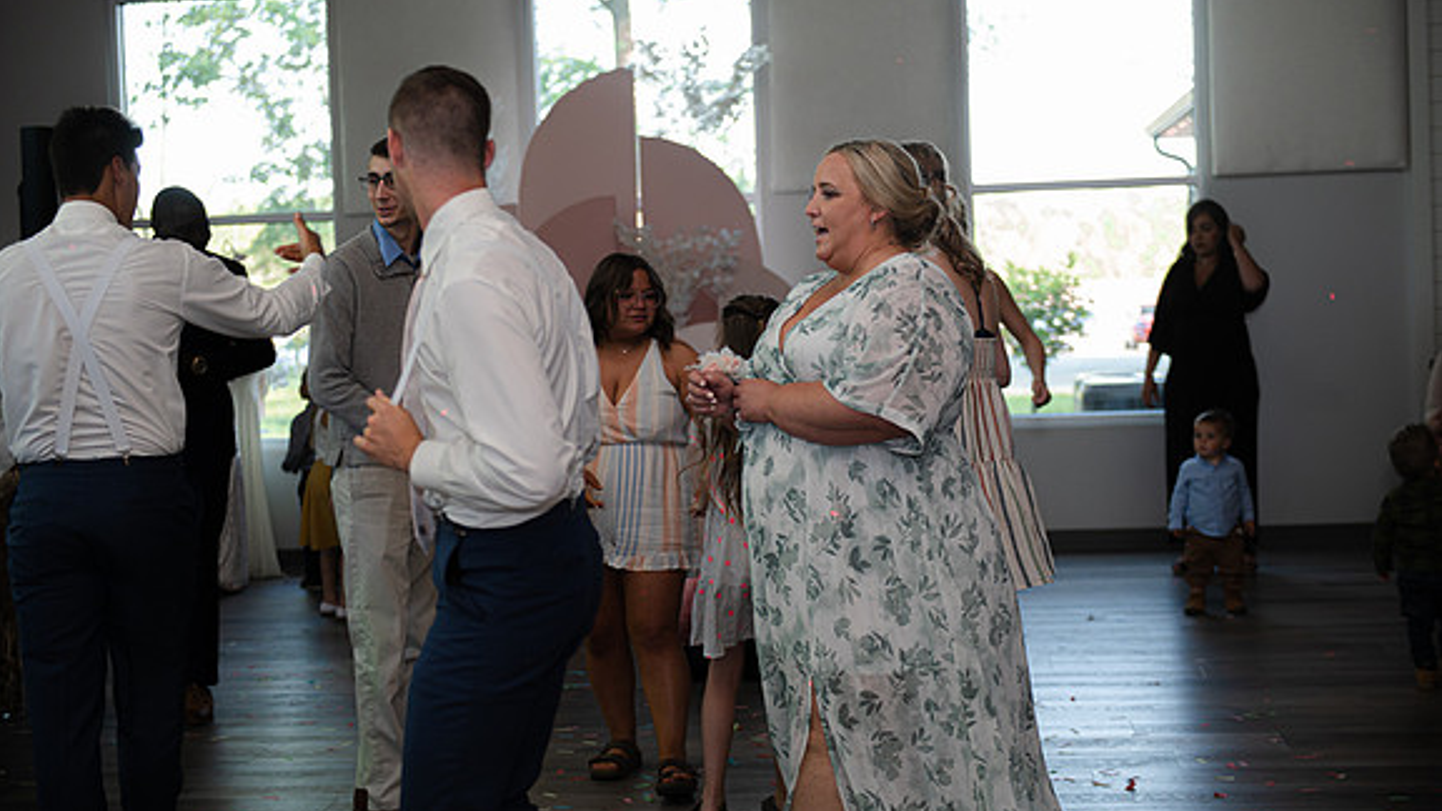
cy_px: 368
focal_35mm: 58
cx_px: 718
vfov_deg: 20.7
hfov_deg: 36.0
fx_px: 2218
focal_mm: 55
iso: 640
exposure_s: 1/200
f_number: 2.8
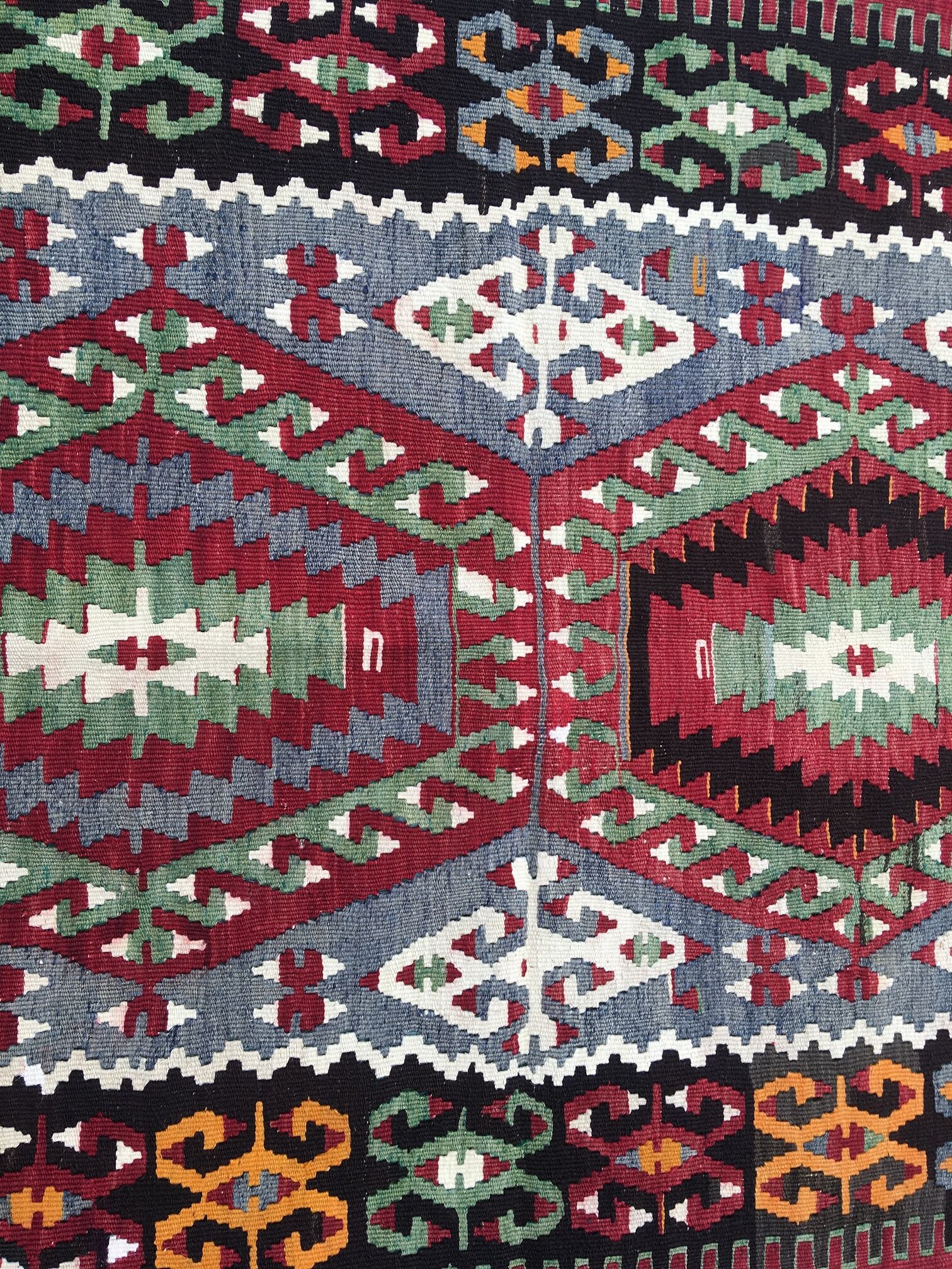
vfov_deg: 61.7
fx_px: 1063
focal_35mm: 29
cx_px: 476
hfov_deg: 48.2
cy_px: 634
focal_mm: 4.15
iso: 25
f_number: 2.2
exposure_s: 1/118
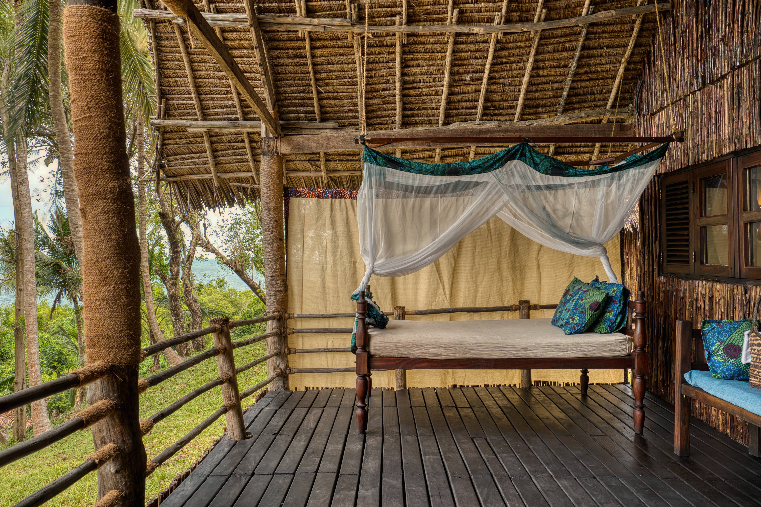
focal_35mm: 24
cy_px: 254
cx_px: 380
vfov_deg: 53.1
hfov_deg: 73.8
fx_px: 507
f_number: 14
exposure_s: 1/10
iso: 100
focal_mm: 24
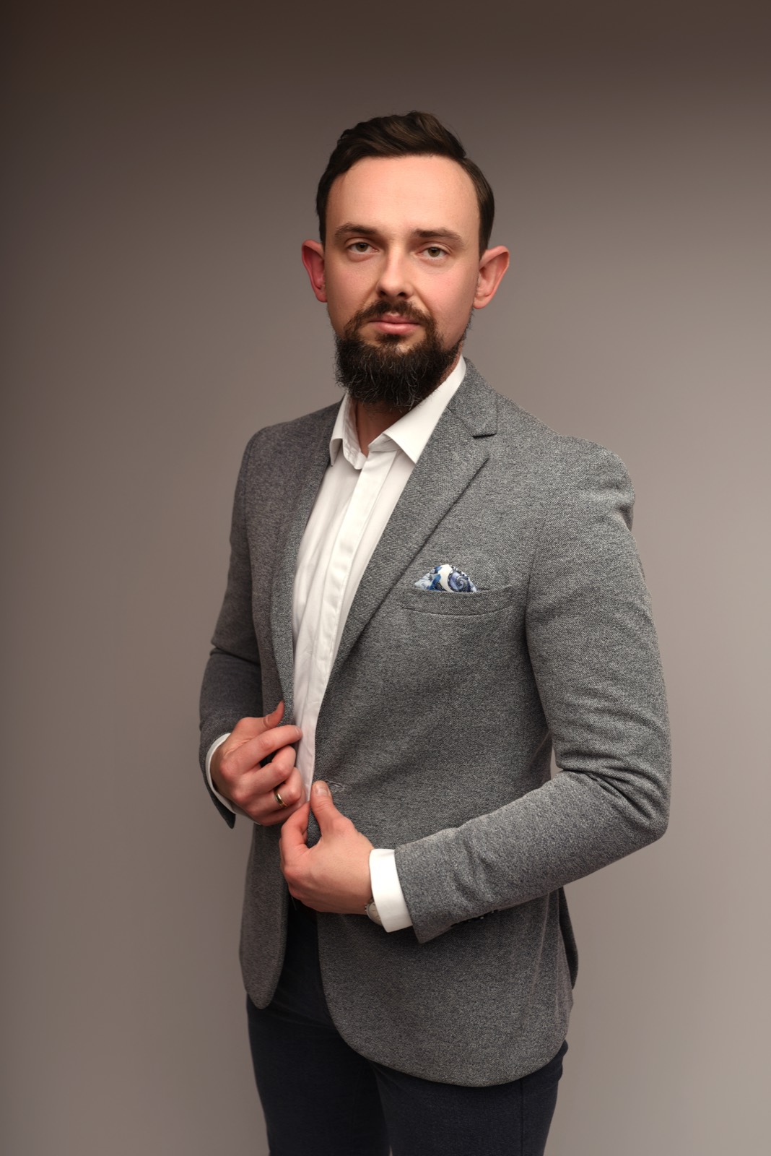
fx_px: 1123
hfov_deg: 37.9
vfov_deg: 54.4
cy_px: 578
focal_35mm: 35
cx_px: 386
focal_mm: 35
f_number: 3.5
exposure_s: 1/200
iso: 160
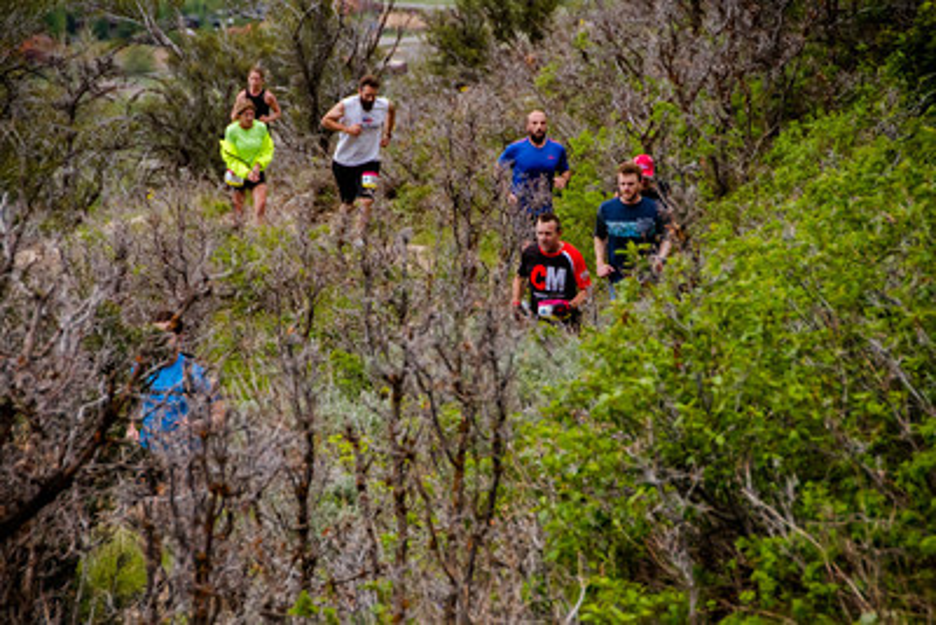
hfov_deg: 10.2
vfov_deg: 6.8
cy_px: 312
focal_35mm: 202
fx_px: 5267
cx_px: 468
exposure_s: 1/400
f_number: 5.6
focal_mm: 135
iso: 1250
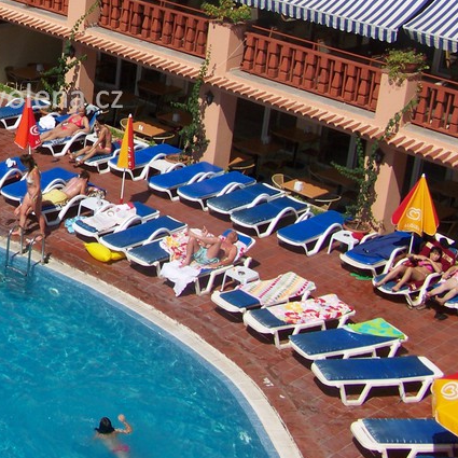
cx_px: -42
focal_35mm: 81
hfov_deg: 20.4
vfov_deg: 21.1
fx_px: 1212
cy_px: 95
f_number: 4
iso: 64
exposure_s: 1/800
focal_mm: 6.3
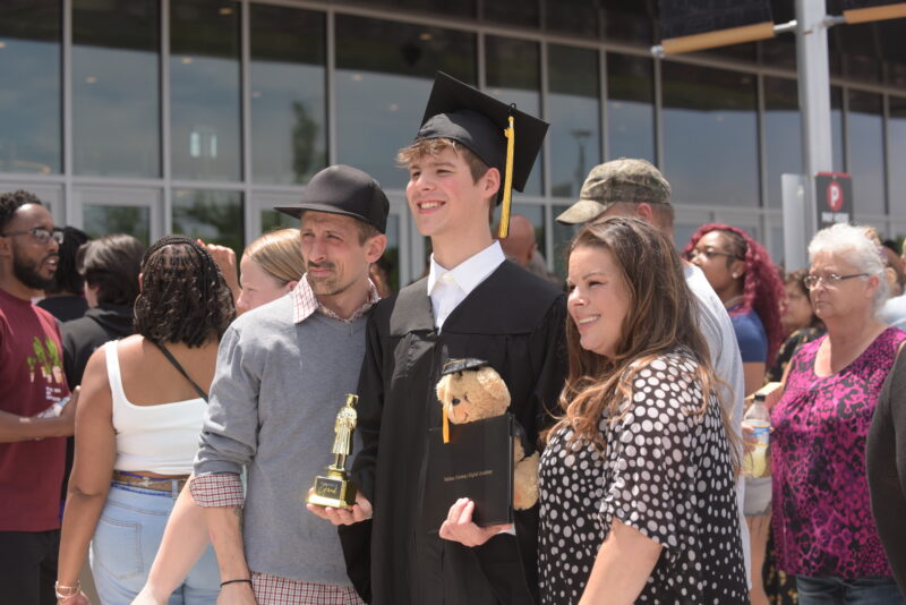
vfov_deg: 19.5
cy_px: 302
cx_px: 453
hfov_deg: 28.8
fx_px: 1762
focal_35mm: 70
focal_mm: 70
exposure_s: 1/1250
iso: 400
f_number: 5.6
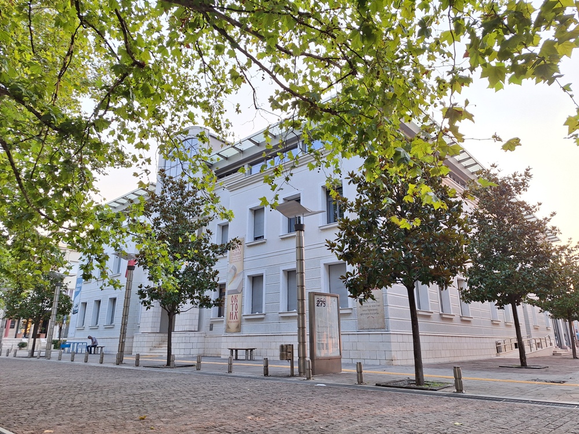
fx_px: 385
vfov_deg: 58.9
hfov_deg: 73.9
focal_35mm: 23
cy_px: 217
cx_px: 290
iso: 40
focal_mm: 5.54
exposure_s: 1/121
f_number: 1.8
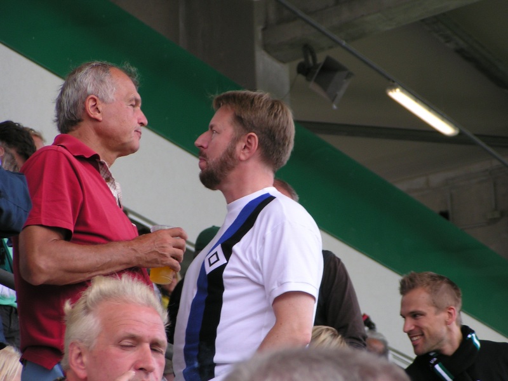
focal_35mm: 197
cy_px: 190
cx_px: 254
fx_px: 2891
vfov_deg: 7.5
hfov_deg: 10.0
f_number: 4
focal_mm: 30.1
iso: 50
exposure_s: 1/200
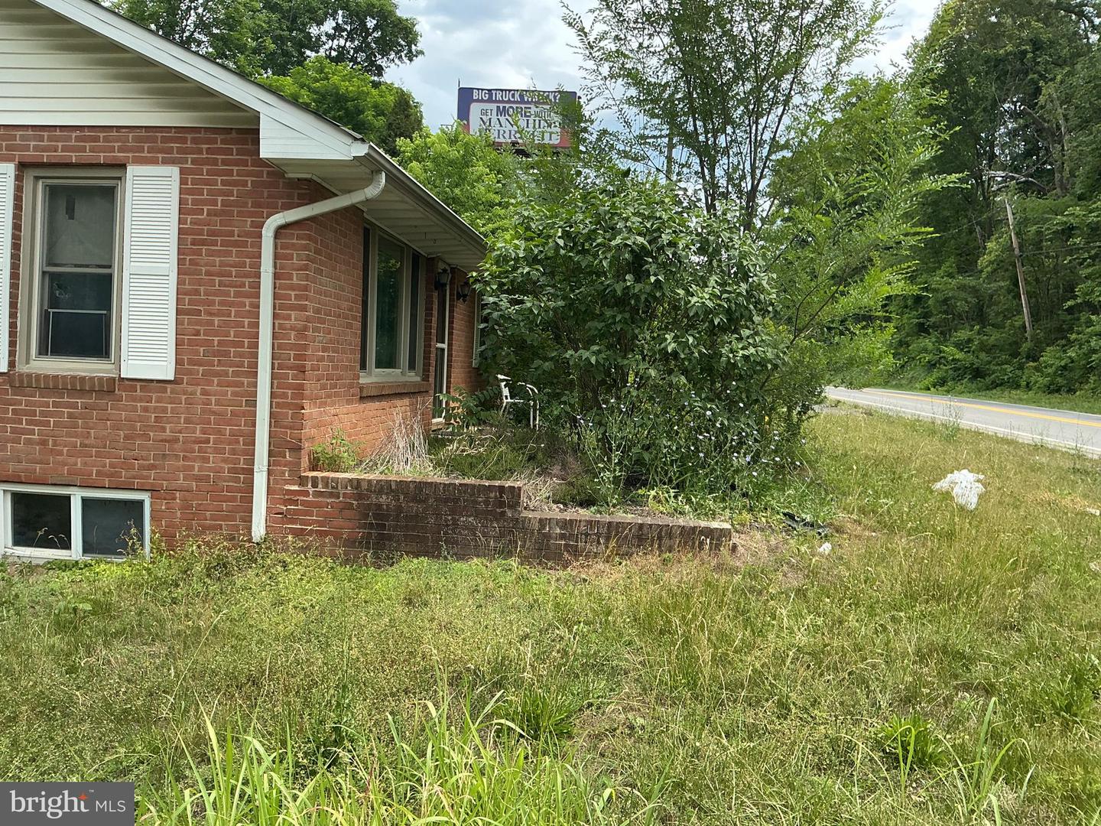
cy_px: 413
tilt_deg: -2.3
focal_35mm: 29
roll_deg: -2.0
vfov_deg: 48.2
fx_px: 922
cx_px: 550
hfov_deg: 61.7
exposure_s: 1/683
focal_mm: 3
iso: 25
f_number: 1.8
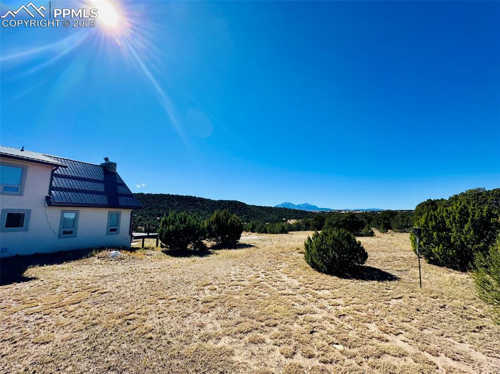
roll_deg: +0.0
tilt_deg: +9.0
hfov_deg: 102.1
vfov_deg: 85.6
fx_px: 202
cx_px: 250
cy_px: 187
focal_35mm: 14
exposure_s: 1/2353
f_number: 2.2
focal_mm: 2.22
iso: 50
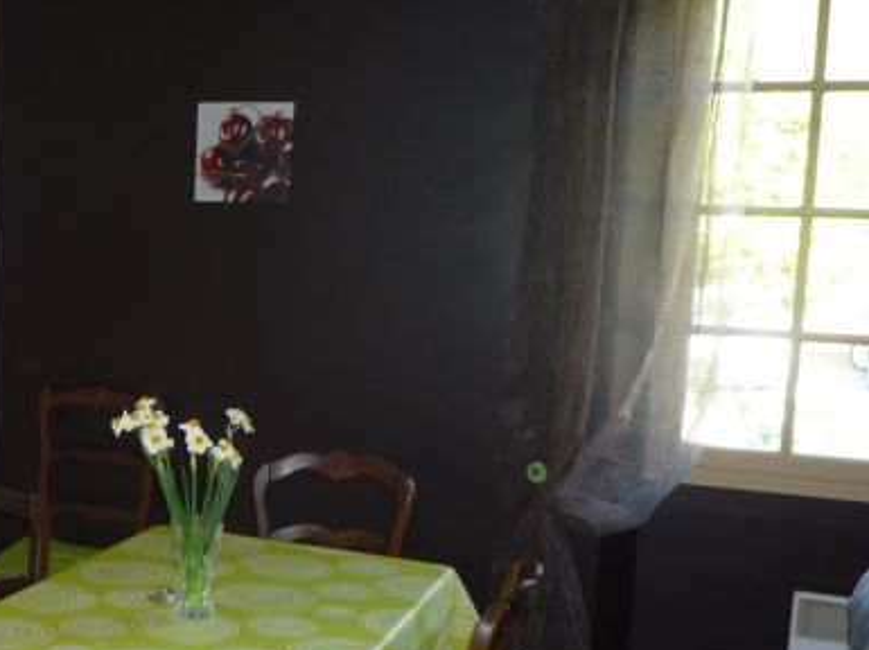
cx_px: 5
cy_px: 384
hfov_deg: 33.7
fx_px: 1304
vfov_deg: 27.9
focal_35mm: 52
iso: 160
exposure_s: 1/30
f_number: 2.8
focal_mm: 4.4
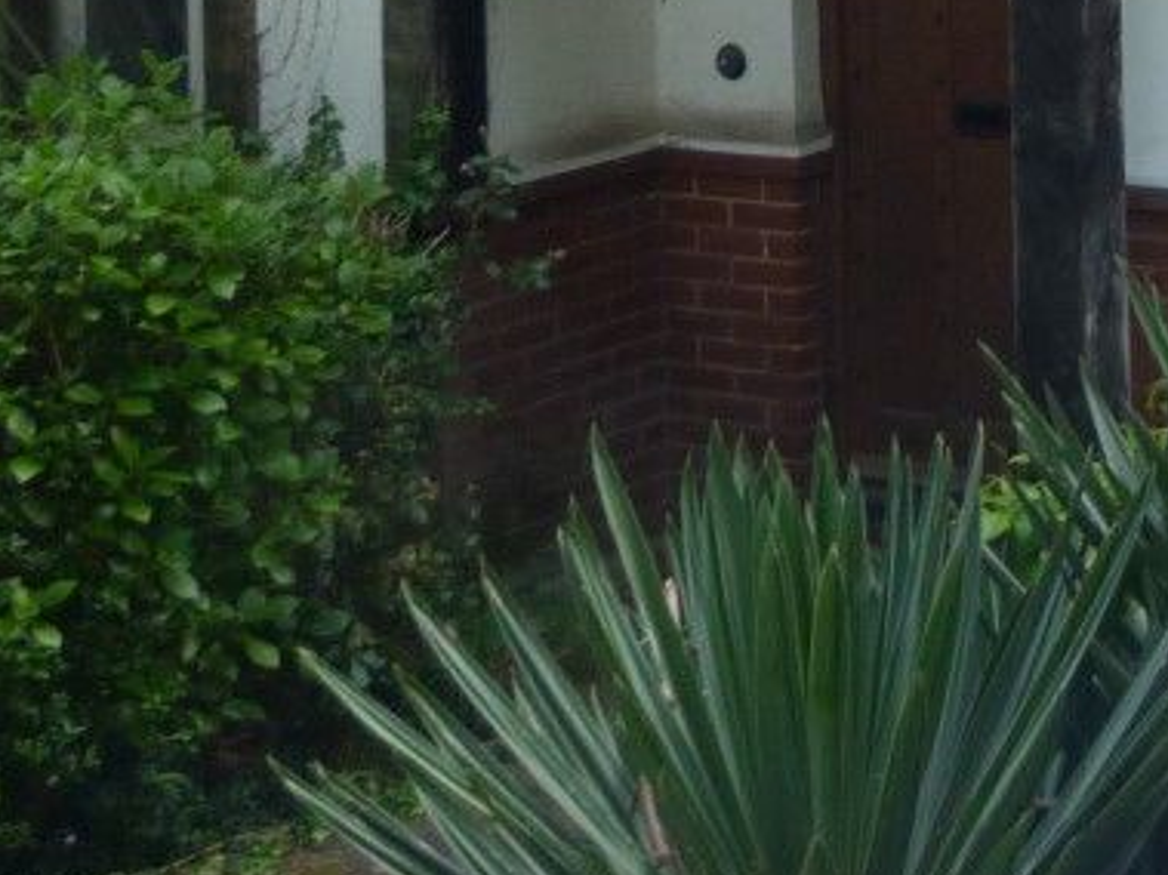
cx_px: 1177
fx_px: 3204
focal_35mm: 95
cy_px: -450
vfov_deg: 14.5
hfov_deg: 20.0
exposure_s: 1/80
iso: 80
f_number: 2.8
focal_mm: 4.5
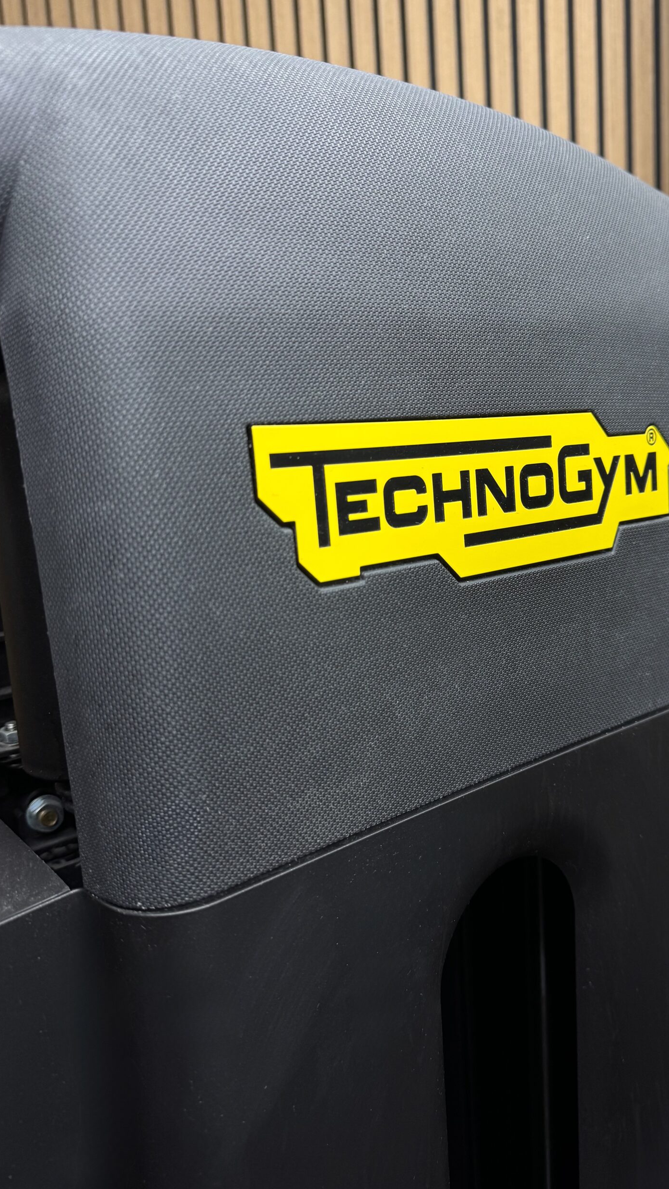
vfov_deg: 69.8
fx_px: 851
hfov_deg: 42.7
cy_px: 583
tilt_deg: -9.7
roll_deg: +4.0
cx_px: 404
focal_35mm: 27
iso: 125
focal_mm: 6.76
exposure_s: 1/100
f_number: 1.78
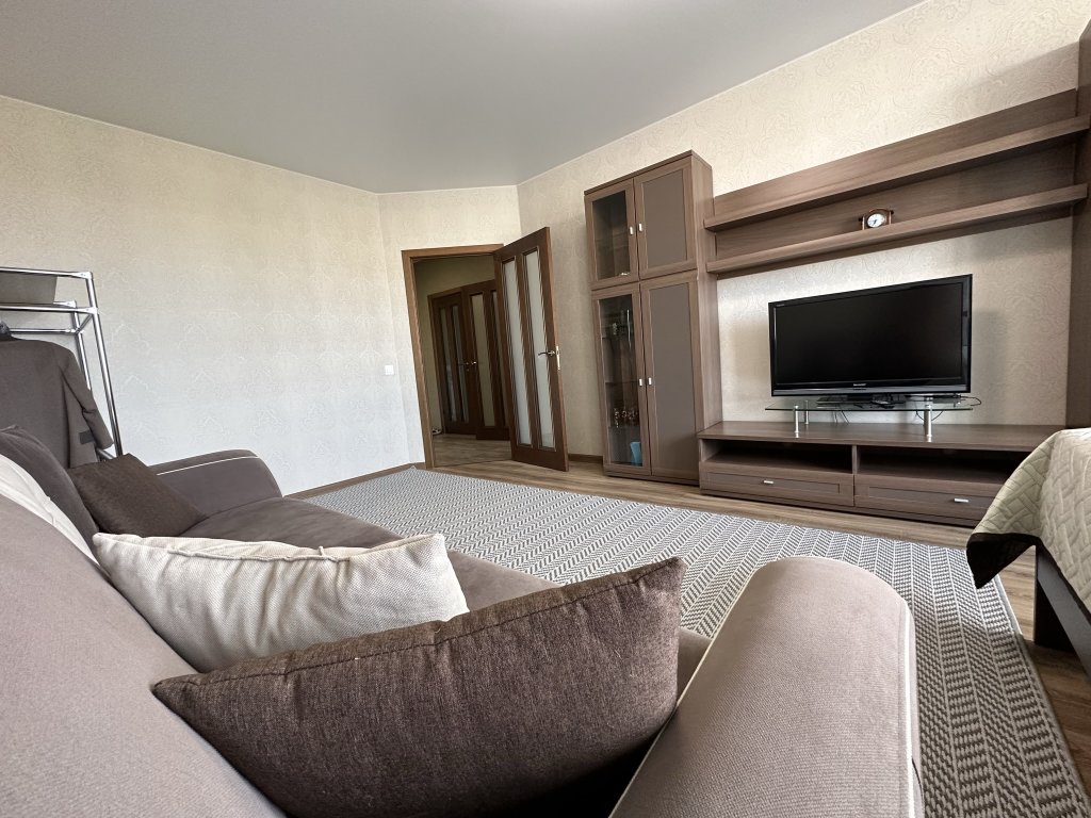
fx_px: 441
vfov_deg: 85.7
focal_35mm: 14
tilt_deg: -6.4
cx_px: 546
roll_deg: +4.6
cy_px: 409
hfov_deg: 102.1
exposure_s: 1/99
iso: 250
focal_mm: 2.22
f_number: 2.2
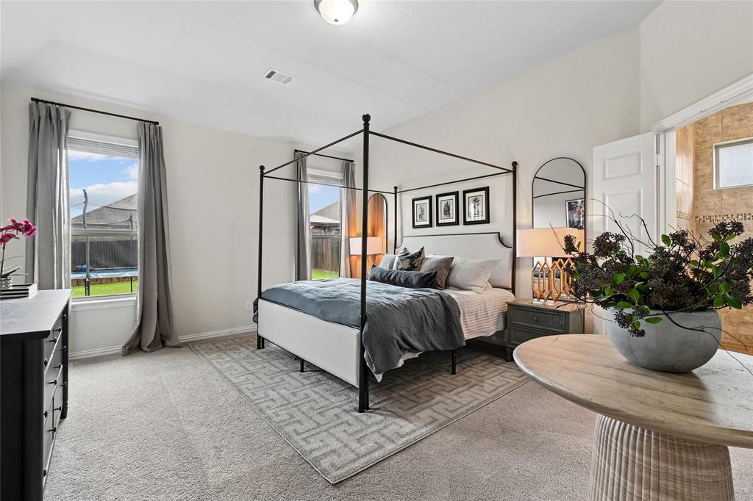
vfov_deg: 77.3
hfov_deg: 100.4
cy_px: 250
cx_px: 376
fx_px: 314
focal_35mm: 15
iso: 100
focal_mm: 10
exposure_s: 1/1.67
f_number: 11
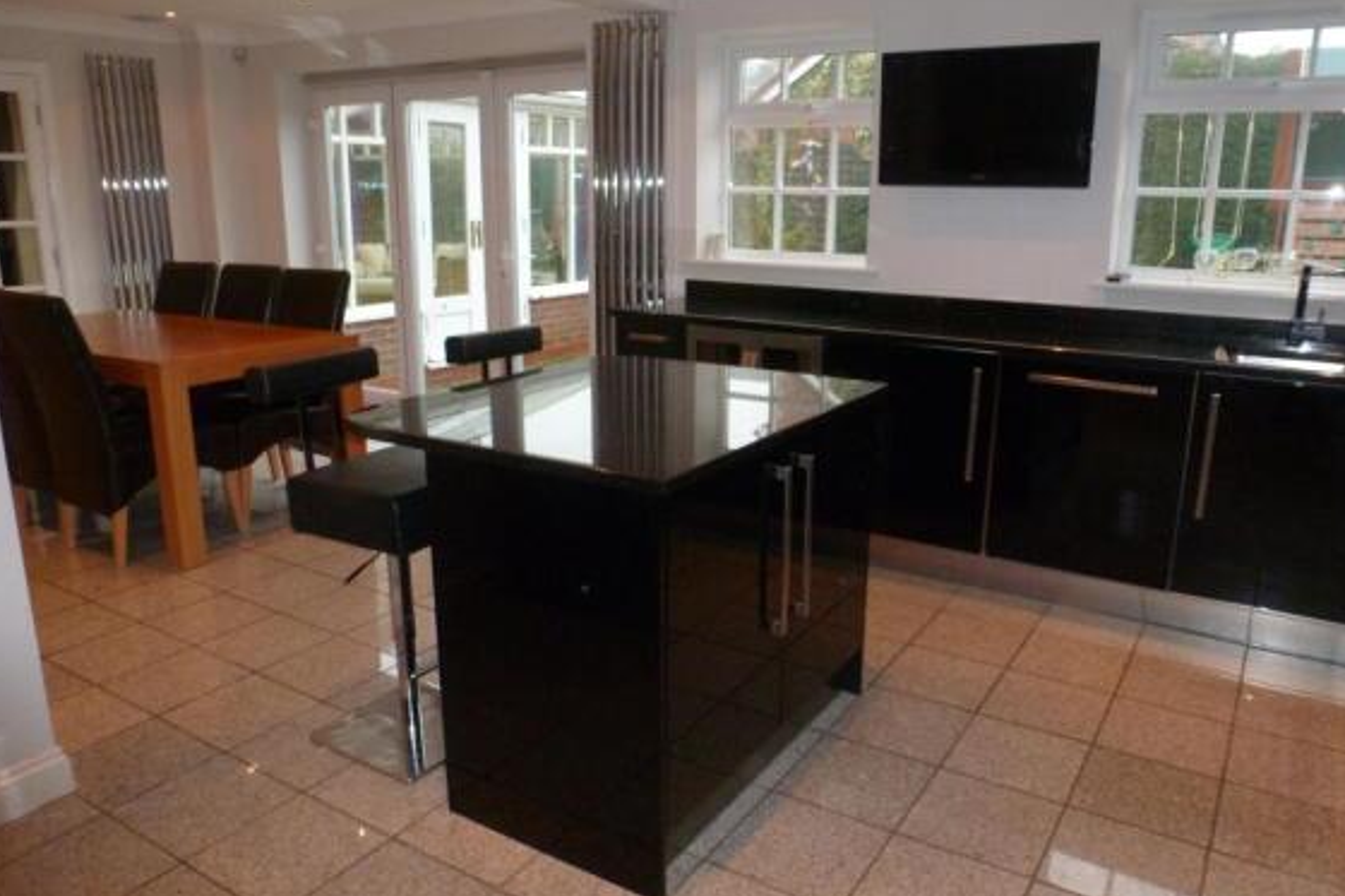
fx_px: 971
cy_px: 438
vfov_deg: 49.5
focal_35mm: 26
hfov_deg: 69.4
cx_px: 686
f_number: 3.3
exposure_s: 1/60
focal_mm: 4.3
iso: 320
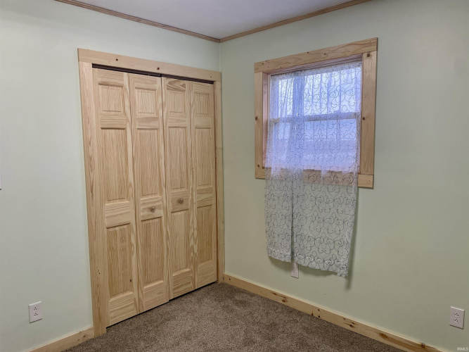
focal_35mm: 26
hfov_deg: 67.3
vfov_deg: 53.0
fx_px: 352
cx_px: 234
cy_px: 176
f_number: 1.6
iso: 125
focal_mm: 4.2
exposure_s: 1/116
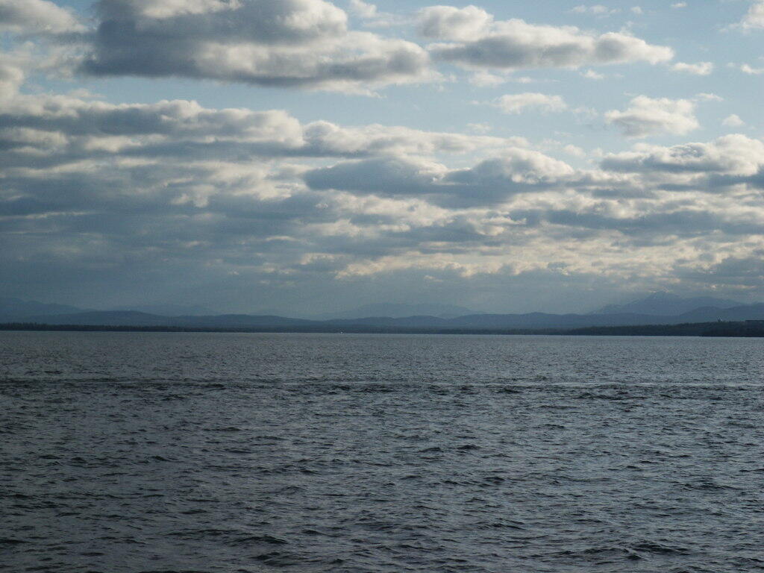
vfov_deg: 15.1
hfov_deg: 20.0
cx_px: 382
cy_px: 286
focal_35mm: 98
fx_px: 2163
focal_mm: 19.55
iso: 64
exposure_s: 1/350
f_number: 8
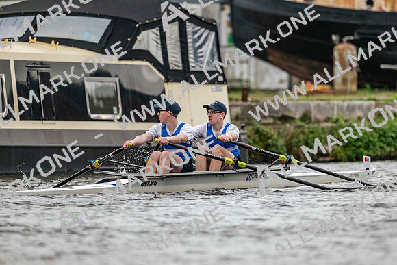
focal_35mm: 400
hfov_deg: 5.2
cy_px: 132
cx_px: 198
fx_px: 4412
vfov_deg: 3.4
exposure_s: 1/2000
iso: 3600
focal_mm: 400
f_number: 4.5
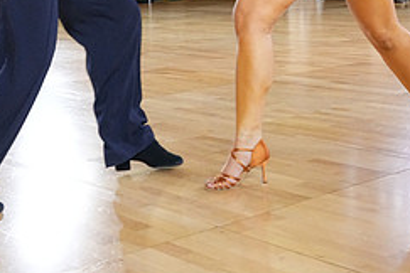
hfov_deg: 27.3
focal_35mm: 74
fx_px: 843
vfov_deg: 17.2
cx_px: 220
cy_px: -89
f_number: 6.3
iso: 5000
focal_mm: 31
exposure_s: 1/200
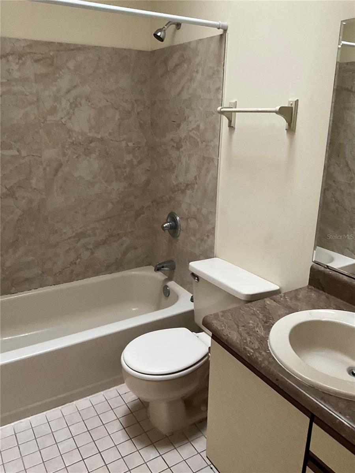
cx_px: 178
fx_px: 397
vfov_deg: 61.7
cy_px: 236
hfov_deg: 48.2
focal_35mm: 29
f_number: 1.8
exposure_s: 1/40
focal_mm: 3
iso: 320
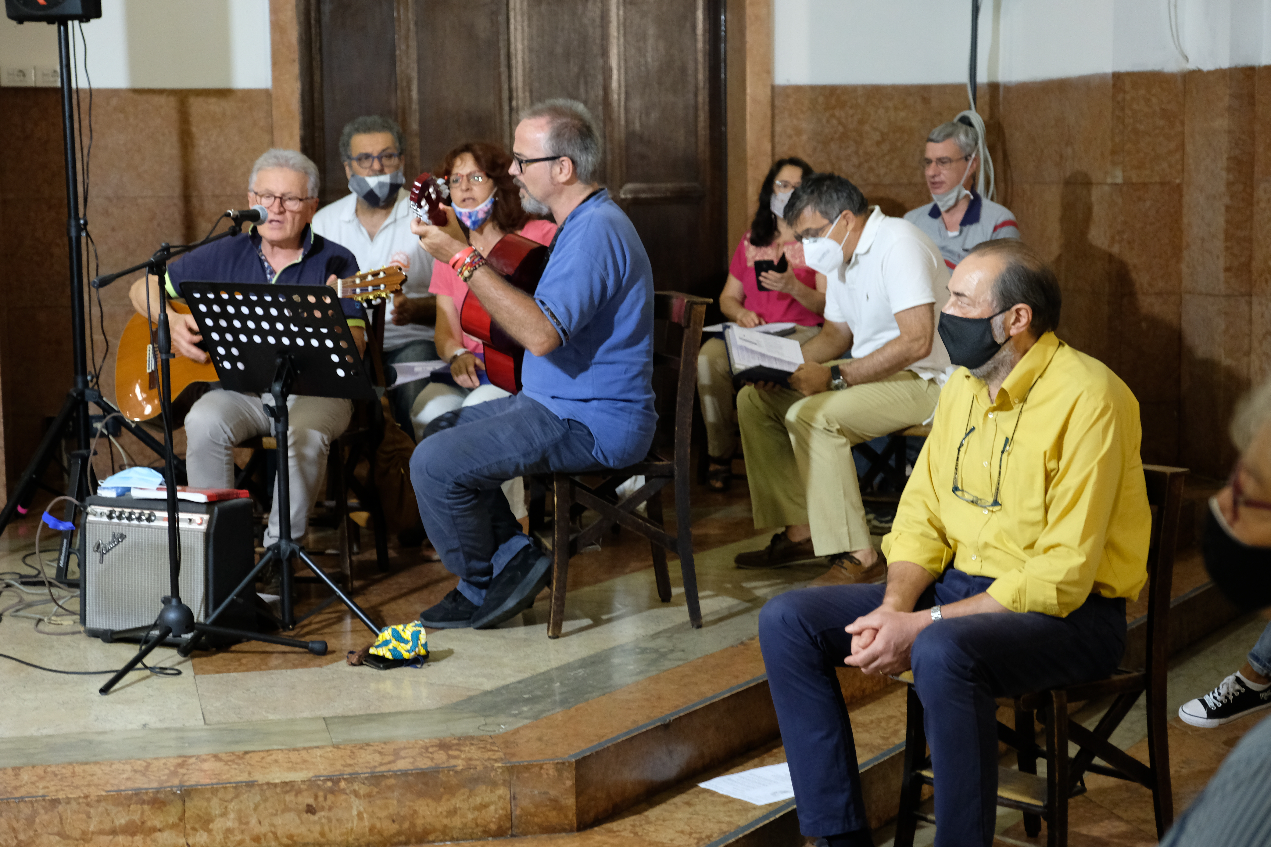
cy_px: 424
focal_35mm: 60
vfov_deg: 22.6
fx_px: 2118
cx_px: 636
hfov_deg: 33.4
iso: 2500
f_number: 2.8
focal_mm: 40.1
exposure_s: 1/60
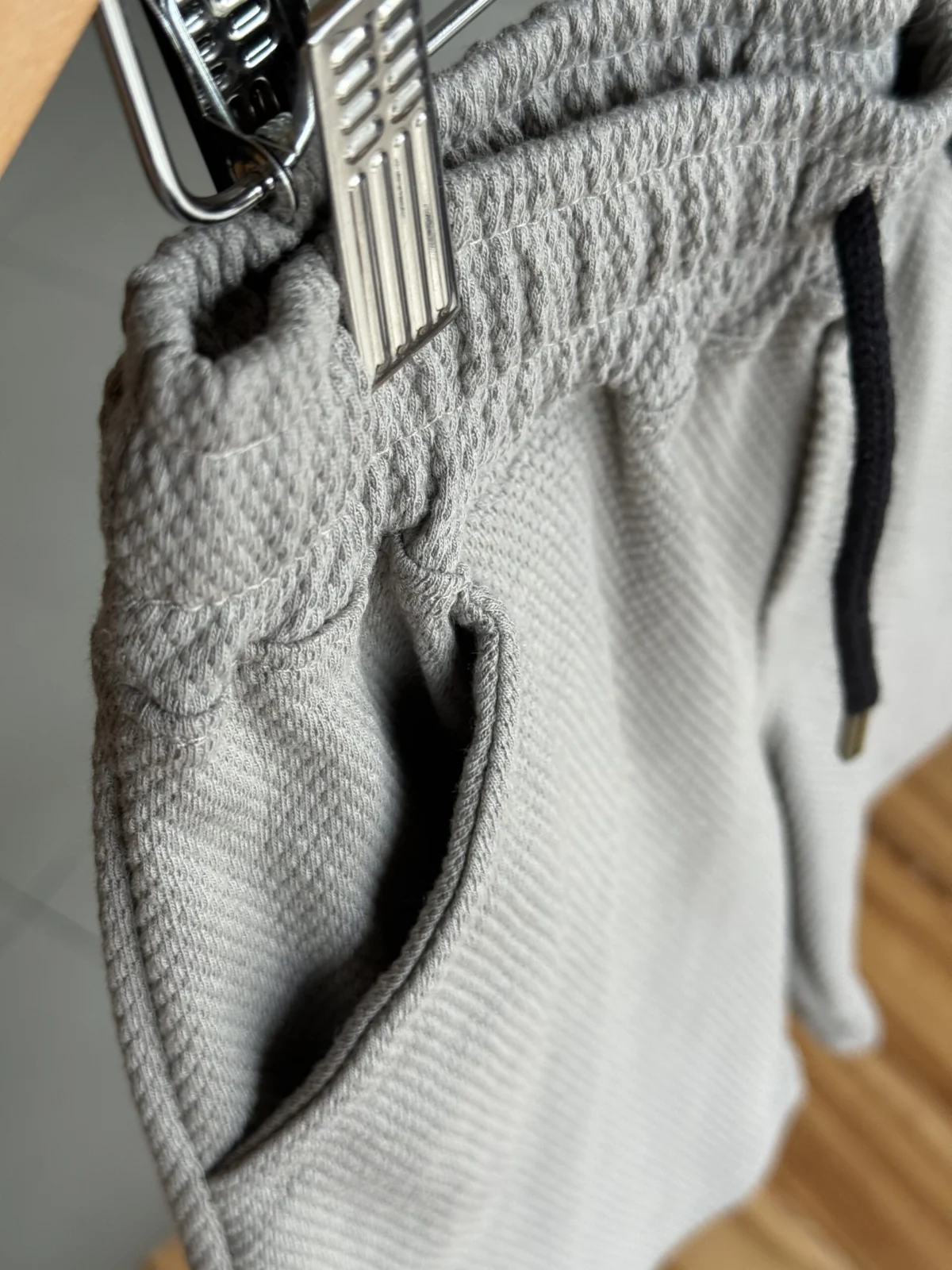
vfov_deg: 39.7
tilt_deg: -52.7
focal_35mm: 48
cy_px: 635
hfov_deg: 30.3
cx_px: 476
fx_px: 1760
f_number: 1.78
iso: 64
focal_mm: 6.76
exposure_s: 1/122
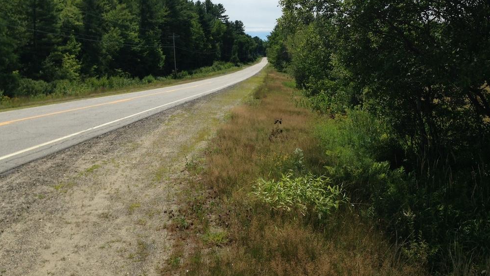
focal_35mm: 37
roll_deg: +1.6
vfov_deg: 31.9
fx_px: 481
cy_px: 105
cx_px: 243
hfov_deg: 54.0
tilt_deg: -6.0
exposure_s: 1/2088
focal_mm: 4.12
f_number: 2.4
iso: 50
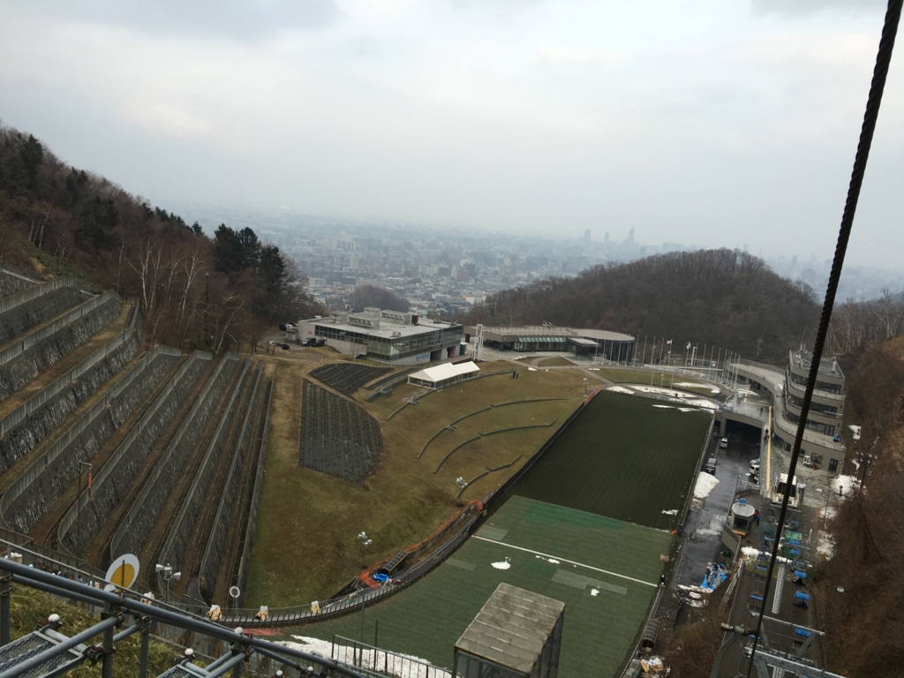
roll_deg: -6.3
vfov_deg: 48.2
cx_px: 452
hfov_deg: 61.7
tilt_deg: -10.8
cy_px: 339
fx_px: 757
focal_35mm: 29
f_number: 2.2
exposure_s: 1/182
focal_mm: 4.15
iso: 25
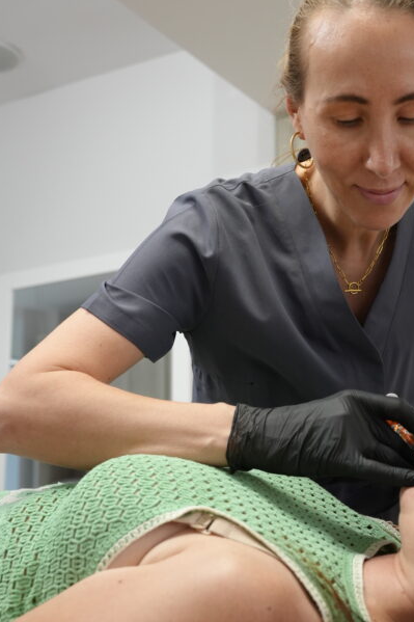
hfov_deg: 24.7
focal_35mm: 54
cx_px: 315
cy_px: 281
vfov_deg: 36.7
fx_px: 935
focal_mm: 31.7
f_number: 4
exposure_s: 1/160
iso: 1250
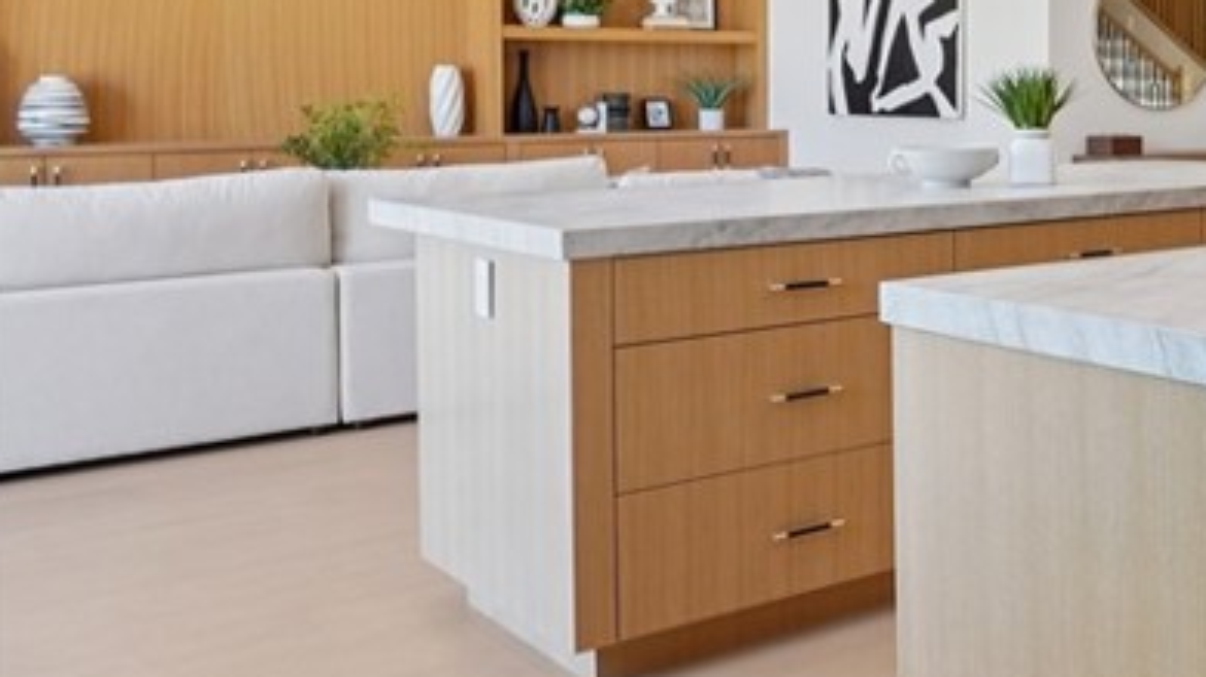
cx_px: 1568
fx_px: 1406
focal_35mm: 44
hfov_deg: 33.7
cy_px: 97
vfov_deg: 26.4
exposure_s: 1/30
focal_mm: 16
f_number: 8
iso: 400
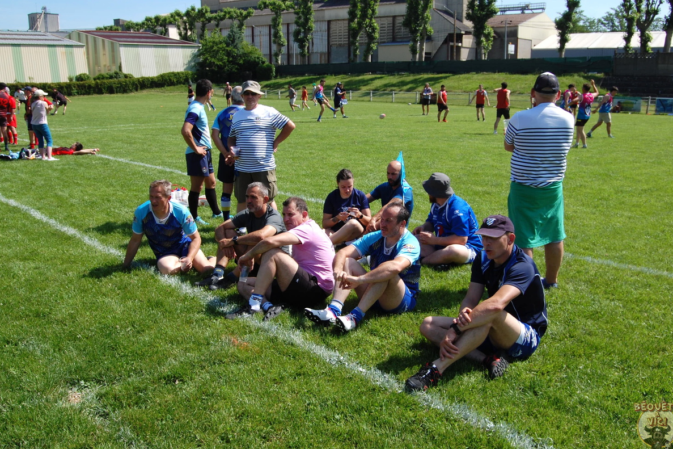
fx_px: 635
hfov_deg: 55.8
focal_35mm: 34
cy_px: 223
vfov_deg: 38.9
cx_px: 339
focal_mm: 22
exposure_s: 1/320
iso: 200
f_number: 9
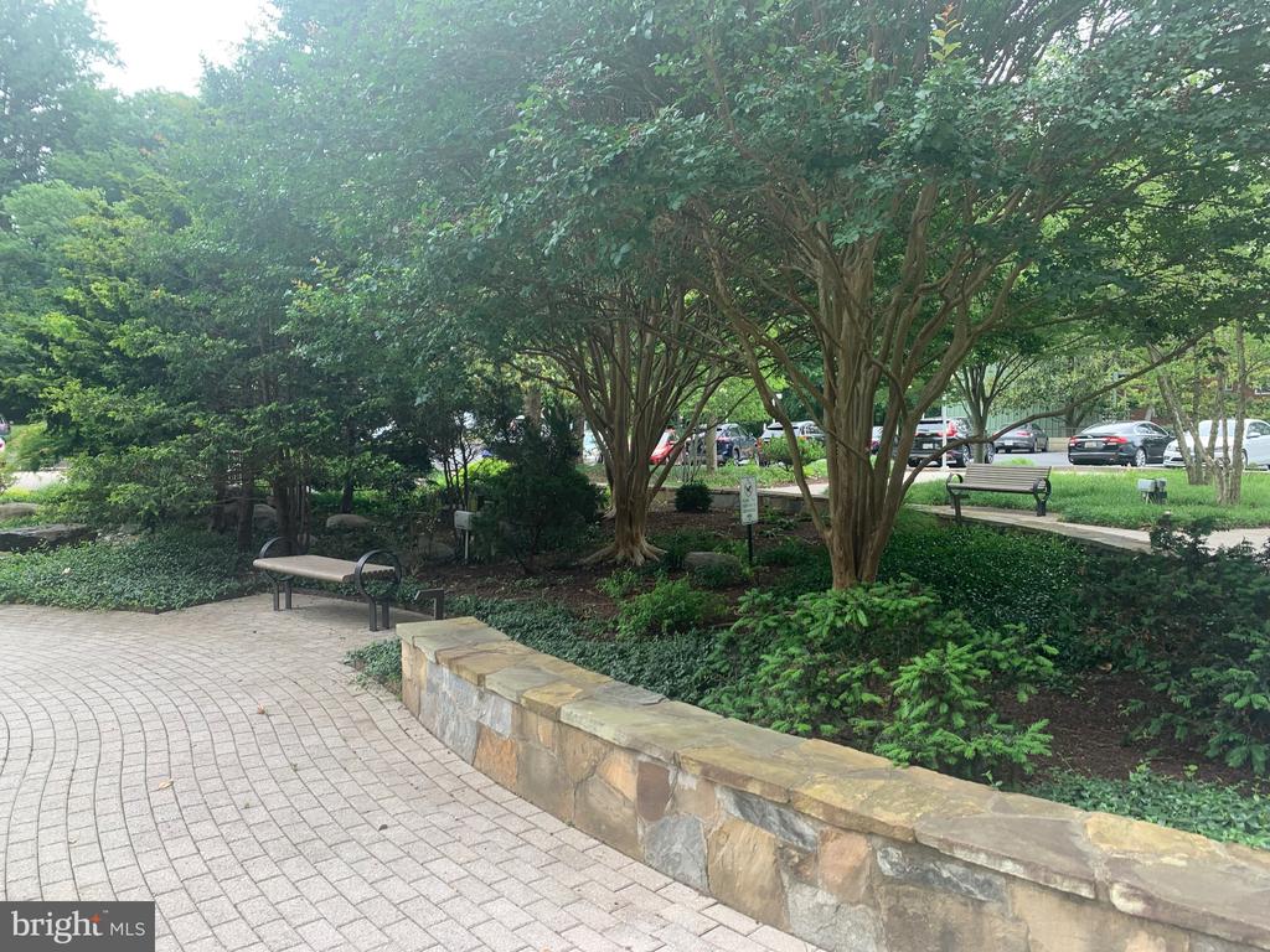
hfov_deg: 67.3
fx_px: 954
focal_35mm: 26
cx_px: 635
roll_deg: -0.7
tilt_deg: -4.5
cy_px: 476
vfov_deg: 53.1
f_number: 1.8
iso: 25
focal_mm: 4.25
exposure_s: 1/131
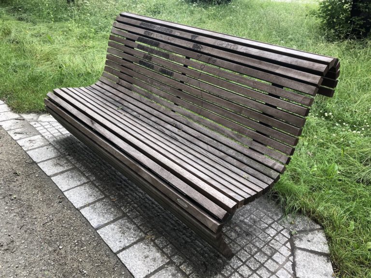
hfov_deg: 63.4
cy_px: 139
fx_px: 300
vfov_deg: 49.7
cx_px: 186
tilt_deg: -28.4
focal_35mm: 28
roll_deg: -4.3
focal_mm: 3.99
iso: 25
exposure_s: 1/40
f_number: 1.8
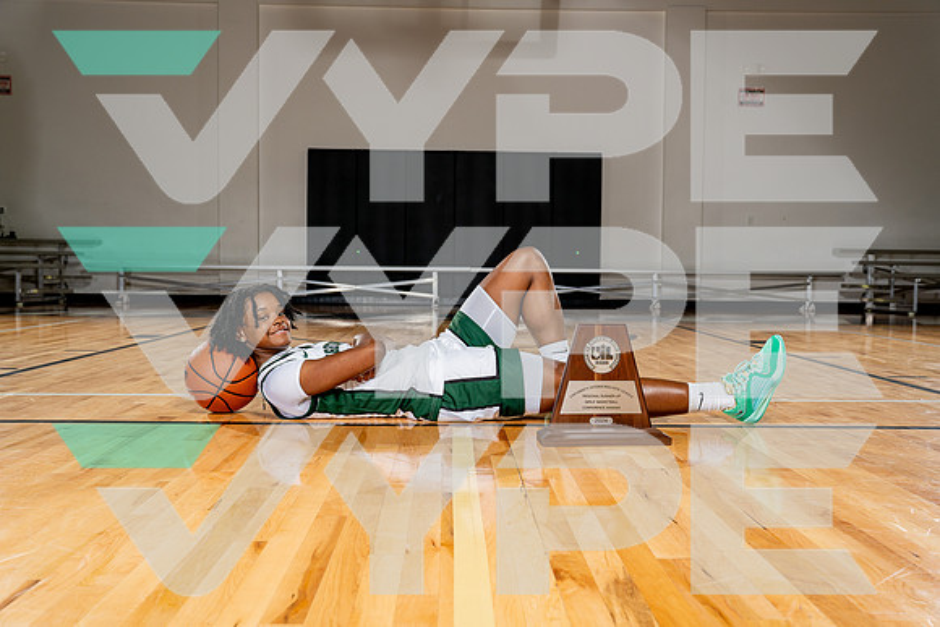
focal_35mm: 37
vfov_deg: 36.0
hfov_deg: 51.9
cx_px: 470
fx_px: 966
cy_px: 314
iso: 200
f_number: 5.6
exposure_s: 1/250
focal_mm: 37
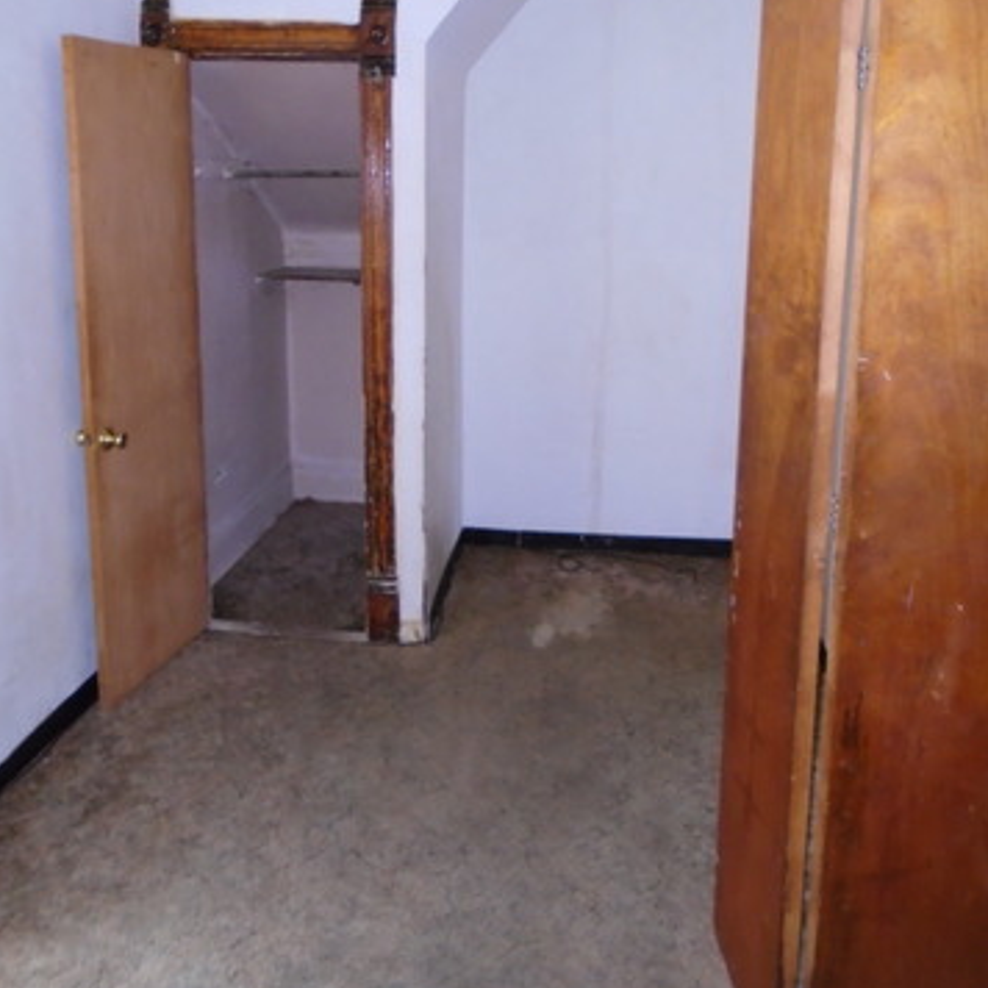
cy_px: 336
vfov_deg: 51.6
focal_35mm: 31
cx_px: 491
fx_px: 1001
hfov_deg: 52.5
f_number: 3.2
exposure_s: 1/30
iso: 400
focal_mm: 4.6
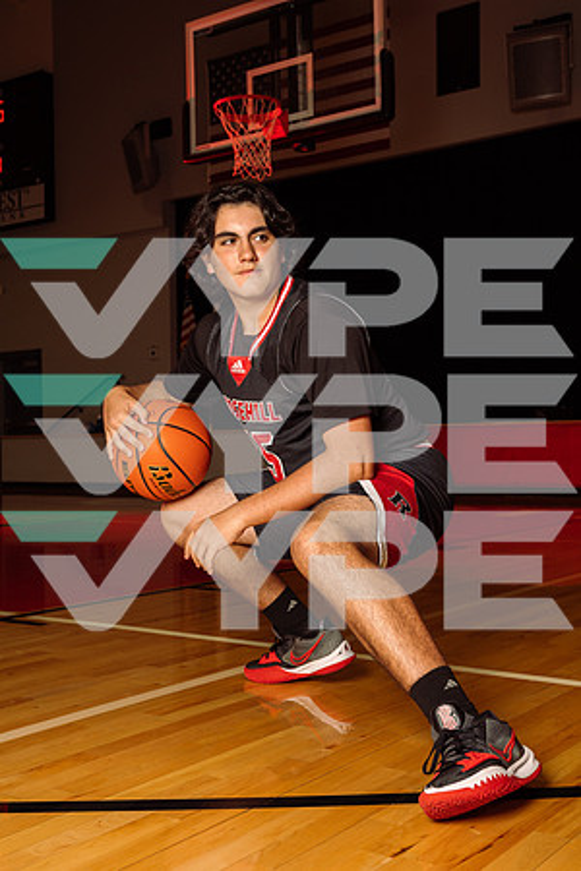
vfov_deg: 44.5
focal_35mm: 44
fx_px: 1065
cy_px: 436
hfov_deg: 30.5
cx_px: 290
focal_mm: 44
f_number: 8
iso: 250
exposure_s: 1/250
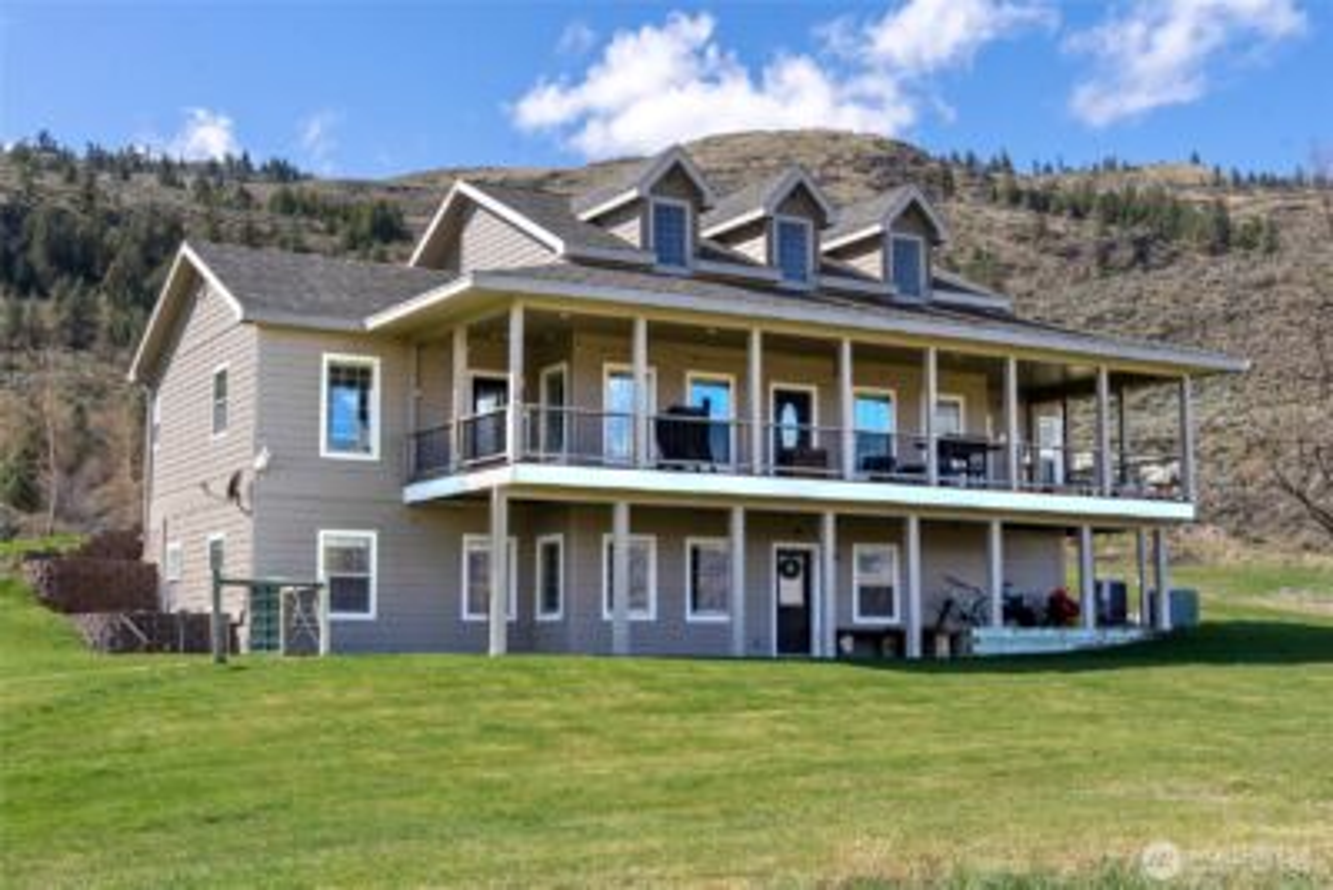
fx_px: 1693
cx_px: 666
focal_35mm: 46
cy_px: 445
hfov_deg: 43.0
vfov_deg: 29.5
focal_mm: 45.7
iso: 50
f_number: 11
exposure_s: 1/3200
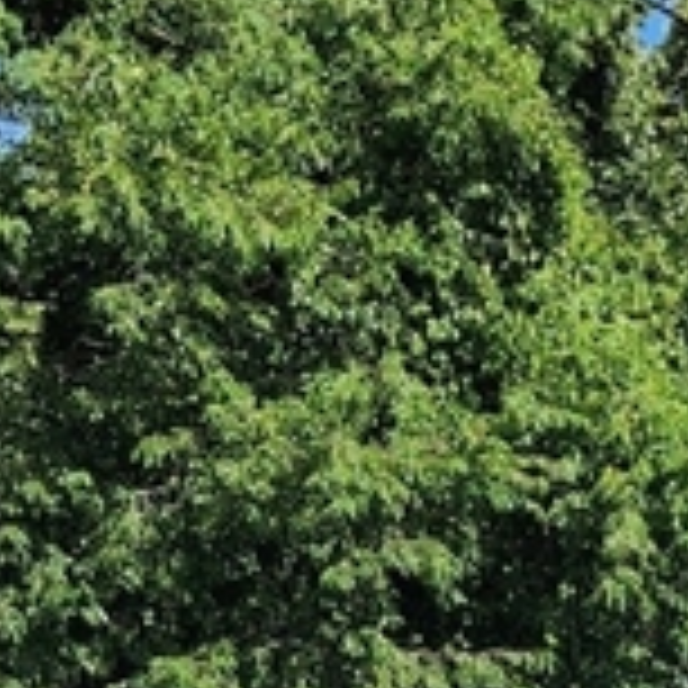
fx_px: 3058
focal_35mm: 136
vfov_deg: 11.5
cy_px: 1412
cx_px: 863
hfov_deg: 12.5
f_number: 1.8
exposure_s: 1/2621
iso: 20
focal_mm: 5.4
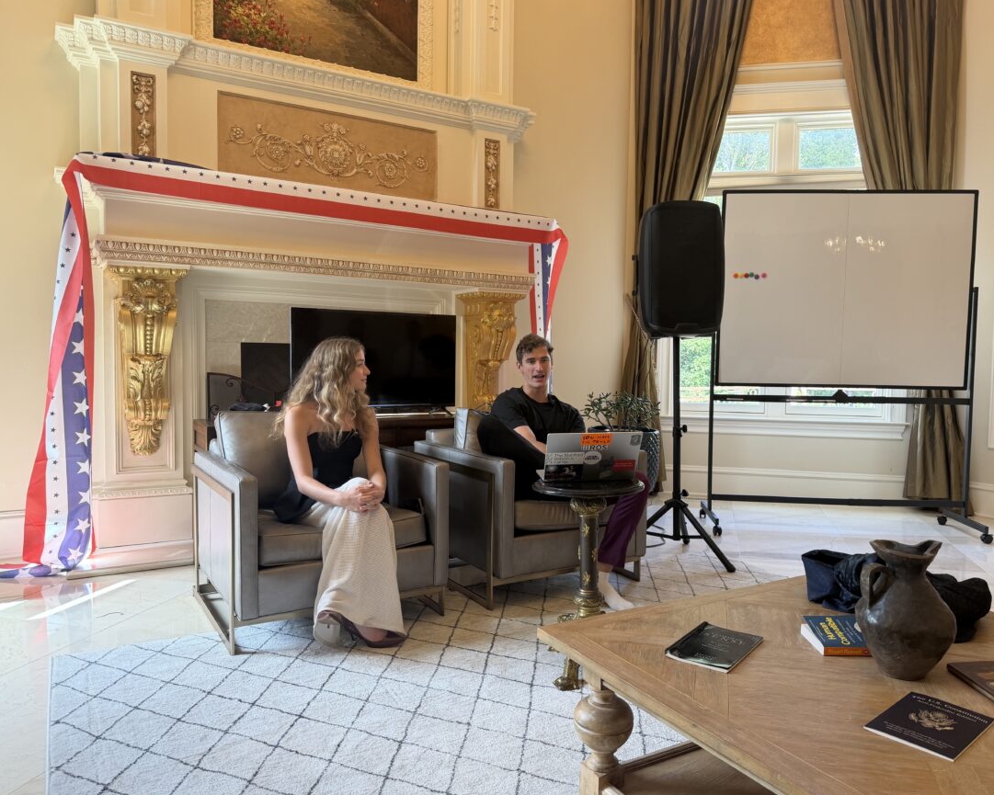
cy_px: 395
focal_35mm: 26
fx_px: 765
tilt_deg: -2.6
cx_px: 536
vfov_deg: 54.9
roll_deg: +0.0
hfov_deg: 65.9
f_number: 1.78
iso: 80
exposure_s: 1/120
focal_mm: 6.76
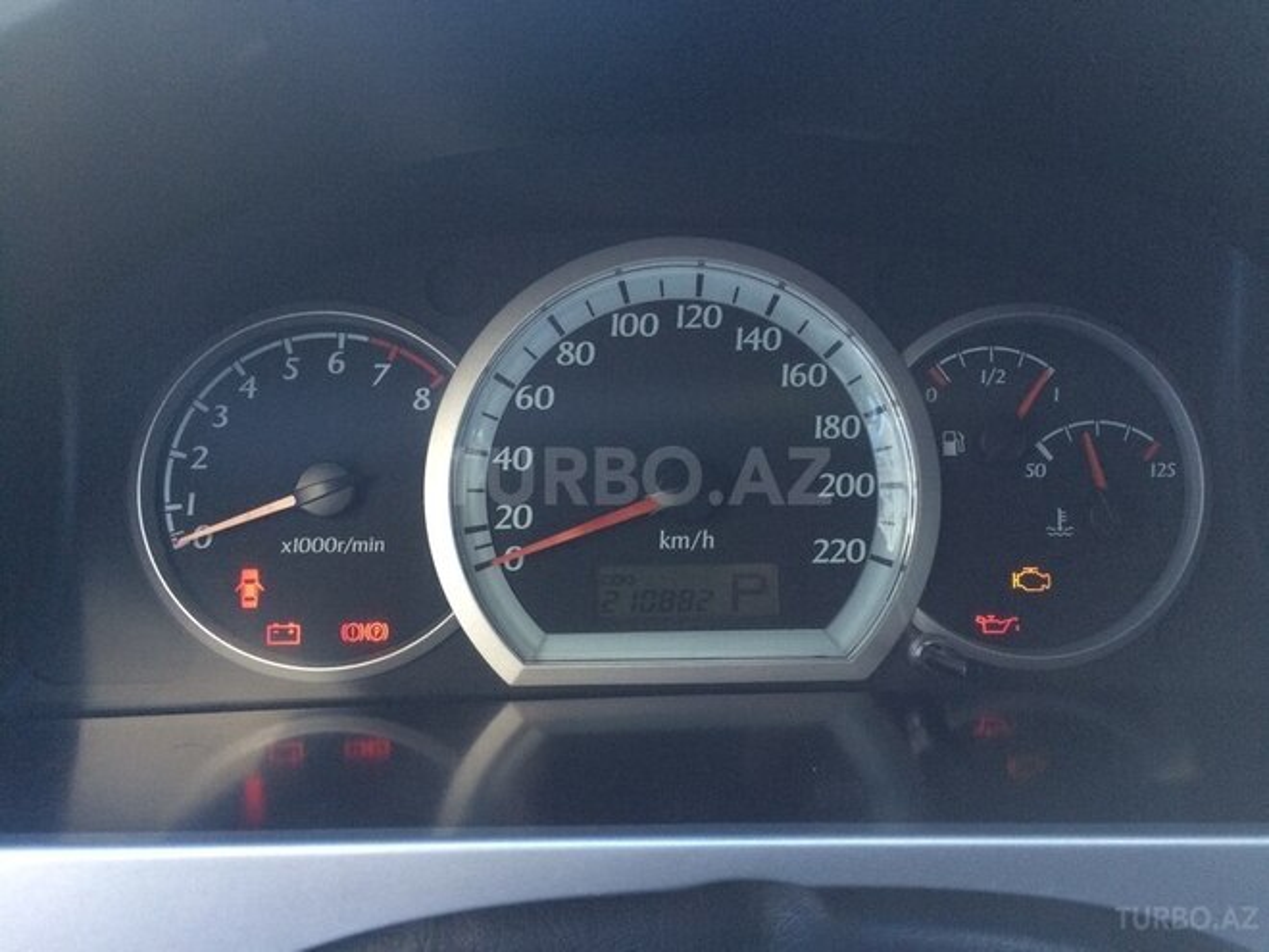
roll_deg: -1.2
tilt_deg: -21.9
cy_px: 476
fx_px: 1063
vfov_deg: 48.2
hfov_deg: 61.7
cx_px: 634
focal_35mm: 29
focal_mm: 4.15
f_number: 2.2
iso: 200
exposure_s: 1/33
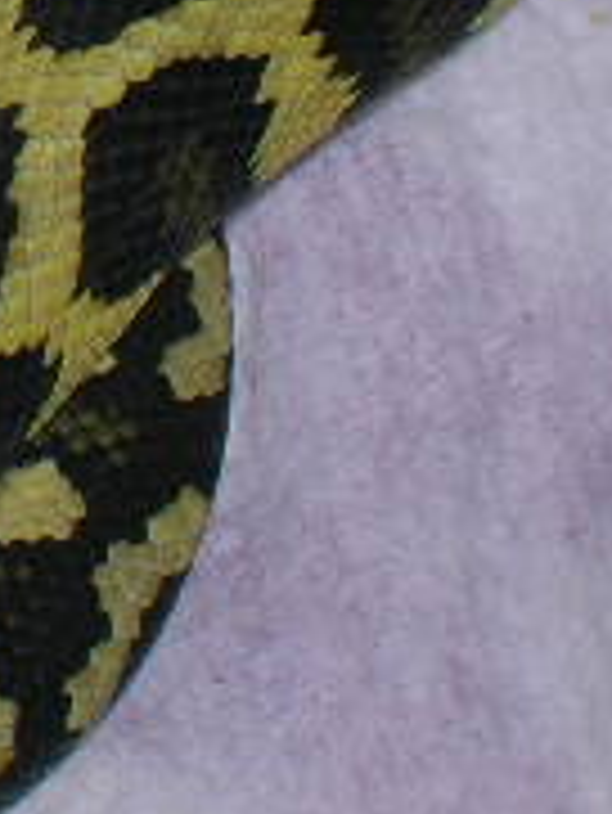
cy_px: -252
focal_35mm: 247
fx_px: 5816
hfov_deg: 5.9
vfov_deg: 7.9
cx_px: -634
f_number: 6.6
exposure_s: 1/60.1
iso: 50
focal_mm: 11.7
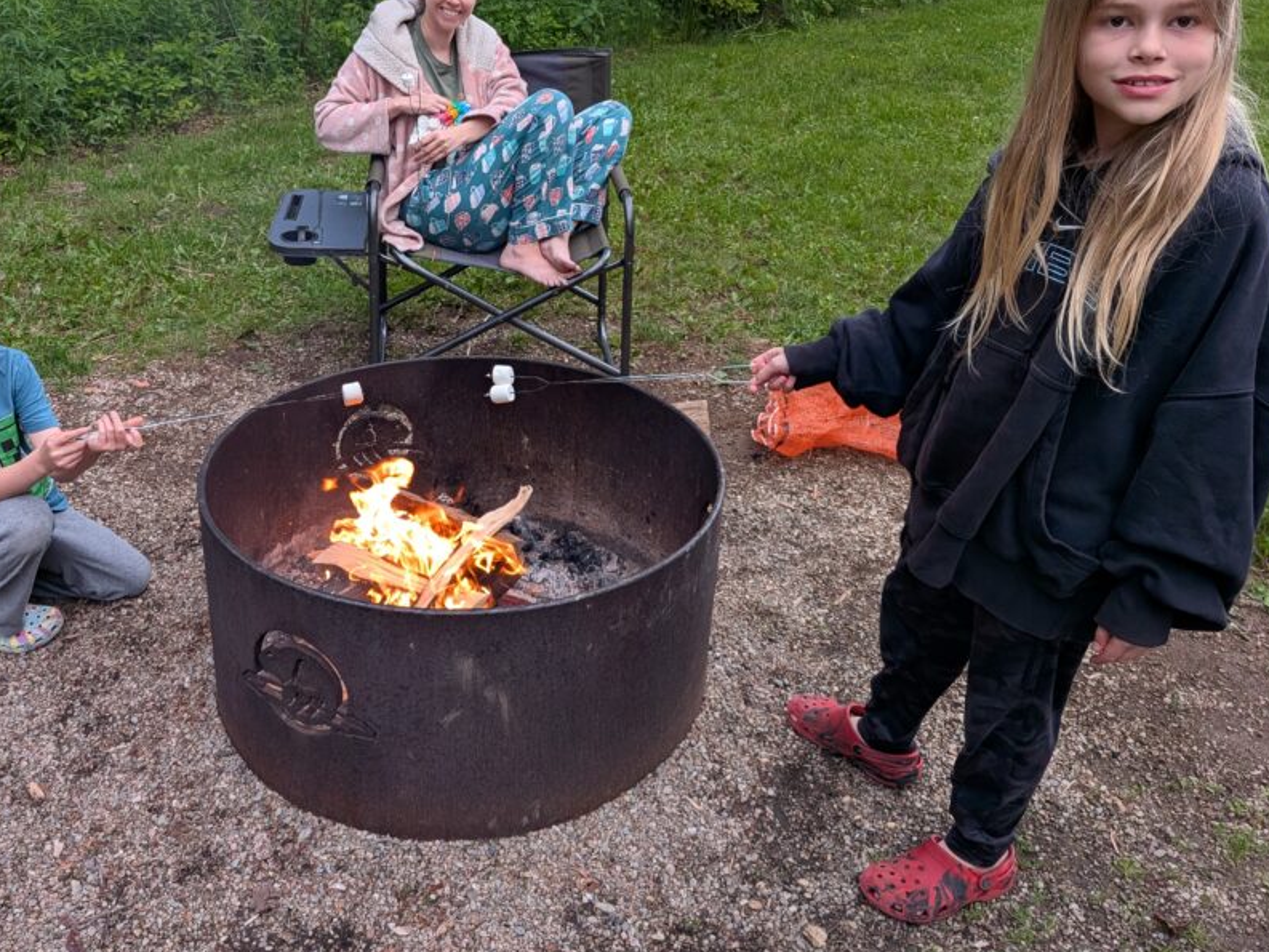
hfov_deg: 58.2
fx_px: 1137
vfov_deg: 45.2
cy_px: 374
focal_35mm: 31
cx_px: 573
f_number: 1.7
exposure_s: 1/120
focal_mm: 4.53
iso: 64
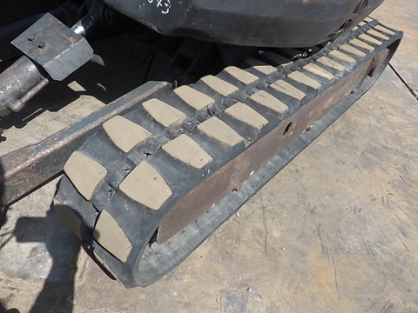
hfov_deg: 63.4
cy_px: 156
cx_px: 209
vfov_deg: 49.7
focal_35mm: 28
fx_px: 338
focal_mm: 5
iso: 125
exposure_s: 1/640
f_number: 4.2
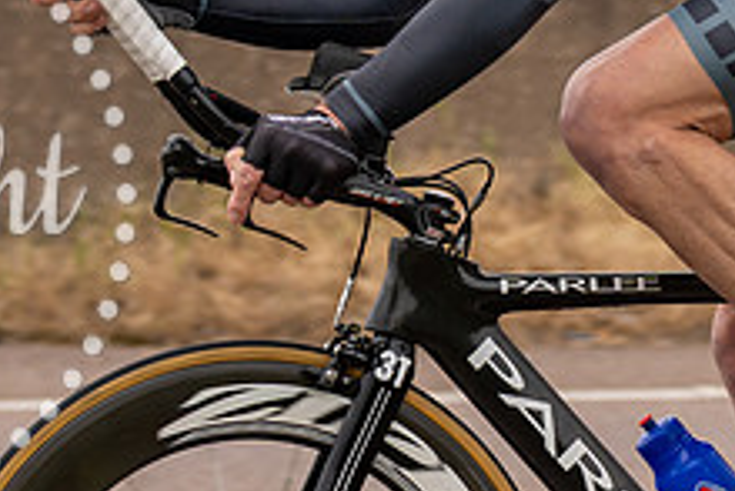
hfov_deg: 6.1
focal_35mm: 336
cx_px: 1050
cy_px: -153
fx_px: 6864
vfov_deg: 4.1
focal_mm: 70
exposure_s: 1/1000
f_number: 3.5
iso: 250
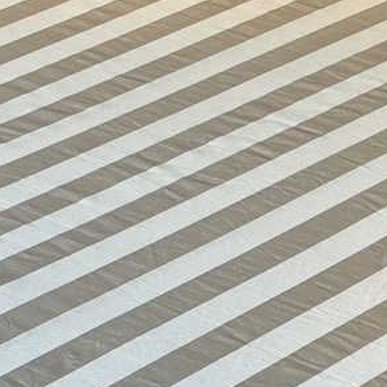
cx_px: 427
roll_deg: +0.3
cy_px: -1
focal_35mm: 198
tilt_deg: -20.4
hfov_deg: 8.8
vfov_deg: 8.8
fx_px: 2504
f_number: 1.6
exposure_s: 1/60
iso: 160
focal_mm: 5.96
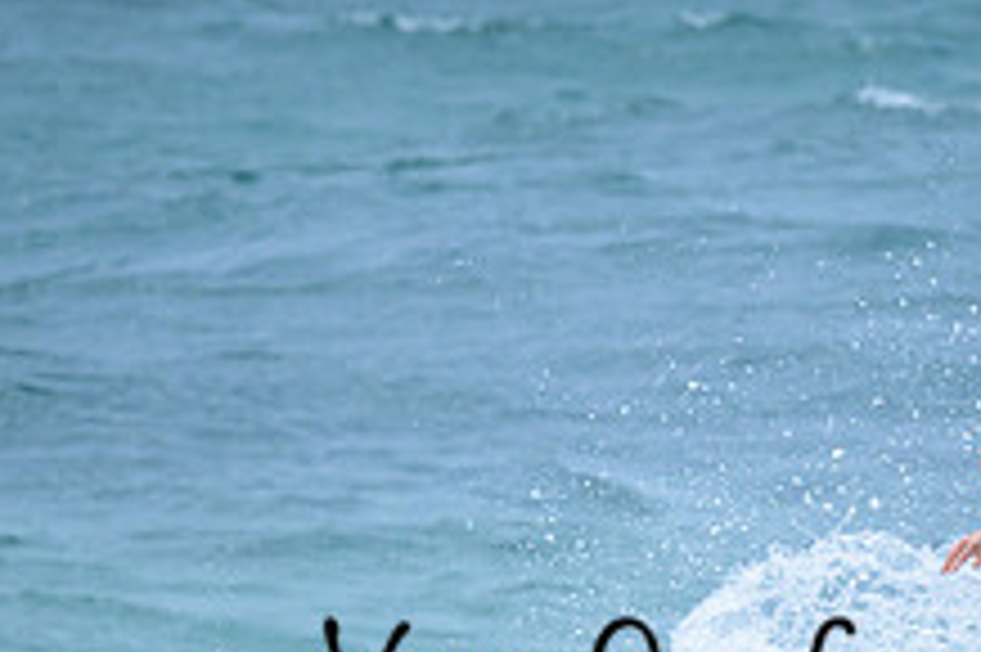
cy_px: 650
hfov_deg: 1.0
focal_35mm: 2129
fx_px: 57970
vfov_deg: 0.6
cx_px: 788
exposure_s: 1/3200
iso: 320
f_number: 6.3
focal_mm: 800
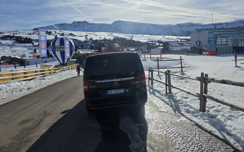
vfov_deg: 49.3
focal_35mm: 25
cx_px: 122
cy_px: 72
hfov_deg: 72.5
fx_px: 166
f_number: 1.7
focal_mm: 6.3
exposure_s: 1/7944
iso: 32
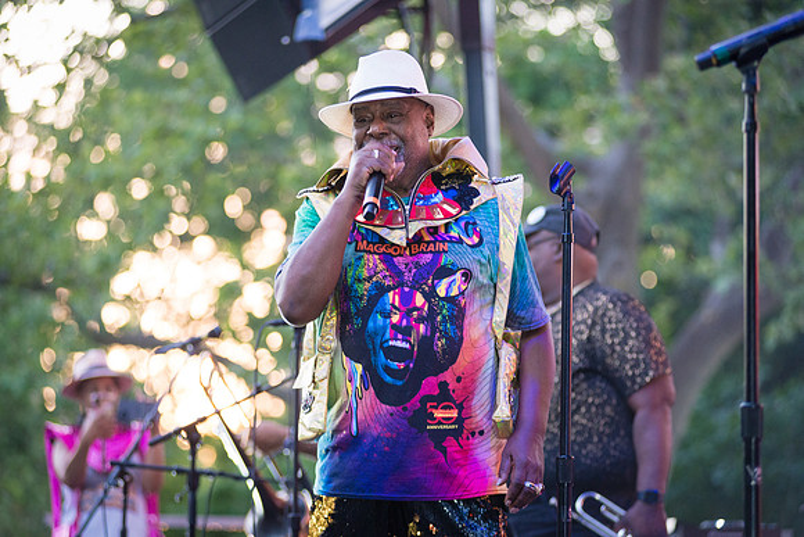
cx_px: 402
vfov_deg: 11.0
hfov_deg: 16.4
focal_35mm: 125
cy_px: 268
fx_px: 2792
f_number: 3.5
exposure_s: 1/250
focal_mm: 125
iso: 2500
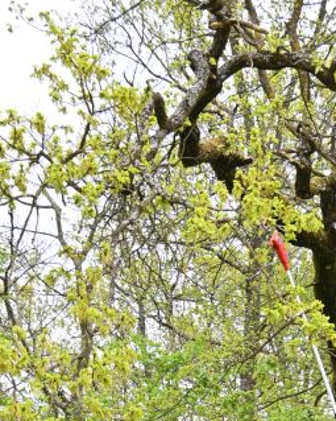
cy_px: 581
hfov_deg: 10.3
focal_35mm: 148
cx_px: 358
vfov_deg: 12.5
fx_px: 1846
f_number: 5.6
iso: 320
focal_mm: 35
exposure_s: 1/200
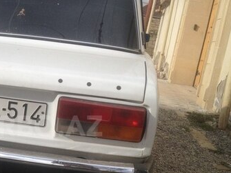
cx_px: 32
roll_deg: -9.0
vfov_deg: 21.2
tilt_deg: -17.5
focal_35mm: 69
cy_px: 126
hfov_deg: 27.4
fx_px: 460
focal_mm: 4.28
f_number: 2.4
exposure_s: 1/890
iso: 50
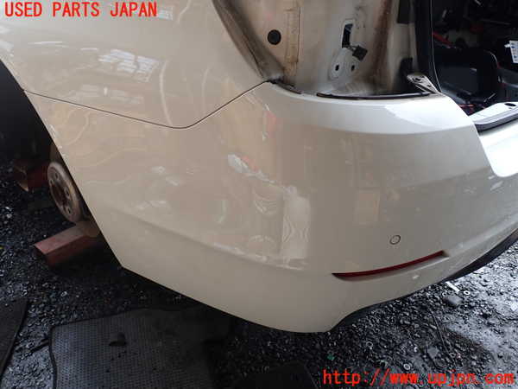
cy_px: 194
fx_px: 449
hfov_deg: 60.0
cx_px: 259
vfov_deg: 46.8
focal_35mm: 30
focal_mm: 5.4
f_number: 3.2
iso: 100
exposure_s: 1/200
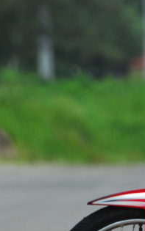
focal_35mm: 1045
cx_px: 364
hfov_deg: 1.3
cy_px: 186
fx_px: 6604
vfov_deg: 2.0
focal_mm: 210
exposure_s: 1/1500
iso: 400
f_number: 6.3
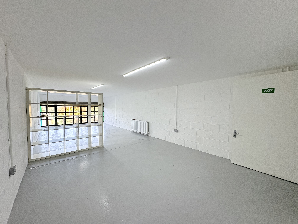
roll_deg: -0.4
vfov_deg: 85.7
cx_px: 149
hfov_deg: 102.1
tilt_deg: -2.6
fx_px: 121
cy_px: 112
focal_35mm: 14
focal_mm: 2.22
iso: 80
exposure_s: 1/113
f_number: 2.2
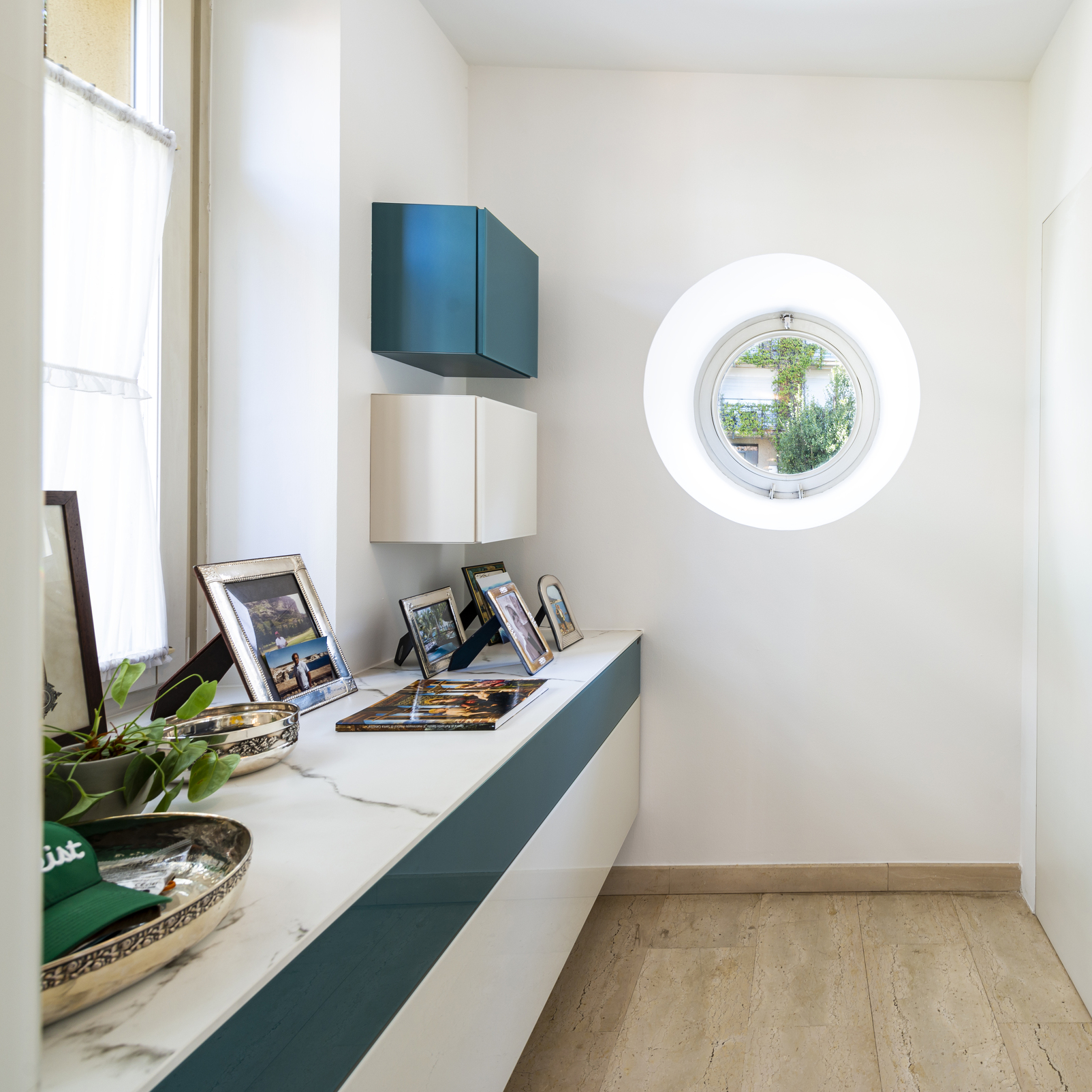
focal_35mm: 19
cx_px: 840
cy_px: 521
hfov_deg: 71.5
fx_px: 678
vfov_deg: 77.6
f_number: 8
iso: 100
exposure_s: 1/2.5
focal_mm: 14
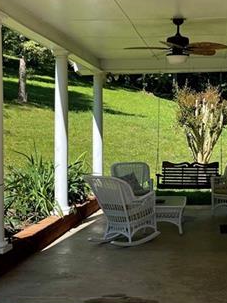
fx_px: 577
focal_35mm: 66
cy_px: 200
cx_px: 146
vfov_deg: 29.2
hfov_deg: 22.2
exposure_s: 1/2618
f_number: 1.6
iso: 32
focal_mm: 4.2
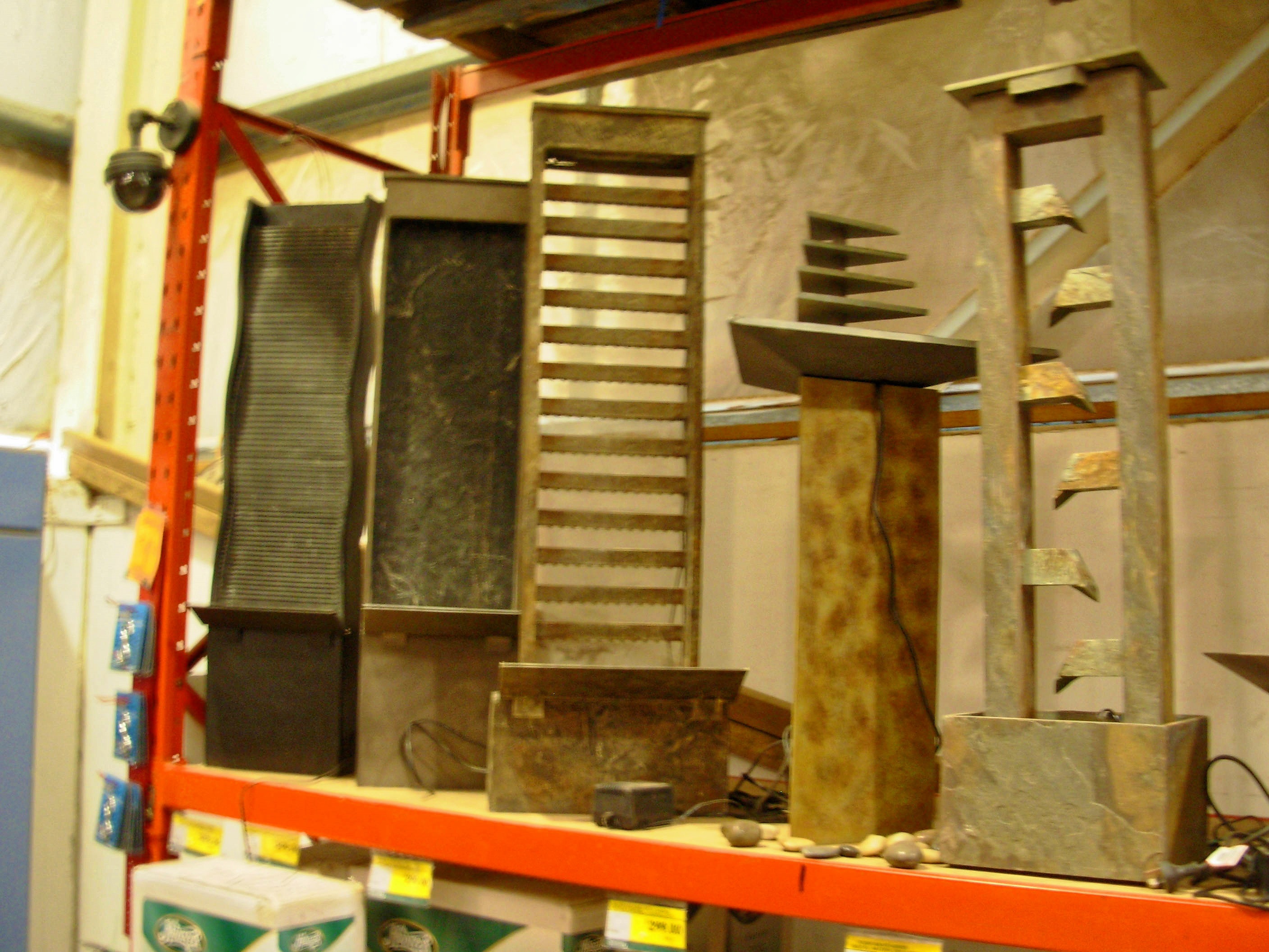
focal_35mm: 38
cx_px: 634
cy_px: 476
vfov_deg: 37.7
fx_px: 1393
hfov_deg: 49.0
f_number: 2.9
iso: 84
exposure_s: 1/4
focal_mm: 6.3
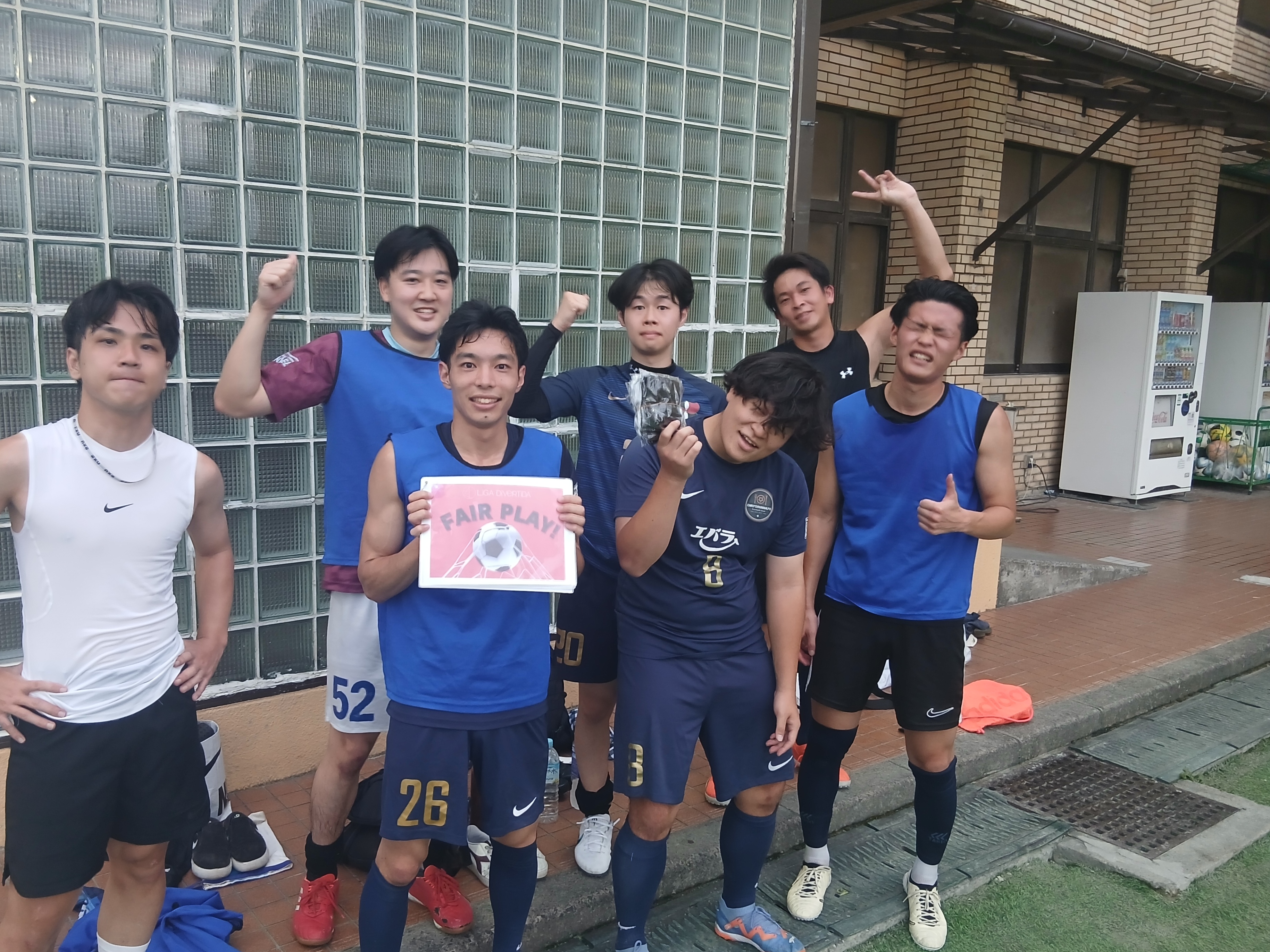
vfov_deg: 48.2
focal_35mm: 29
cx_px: 563
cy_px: 507
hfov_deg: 61.5
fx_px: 1064
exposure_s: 1/33.3
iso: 200
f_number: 1.8
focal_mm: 3.86
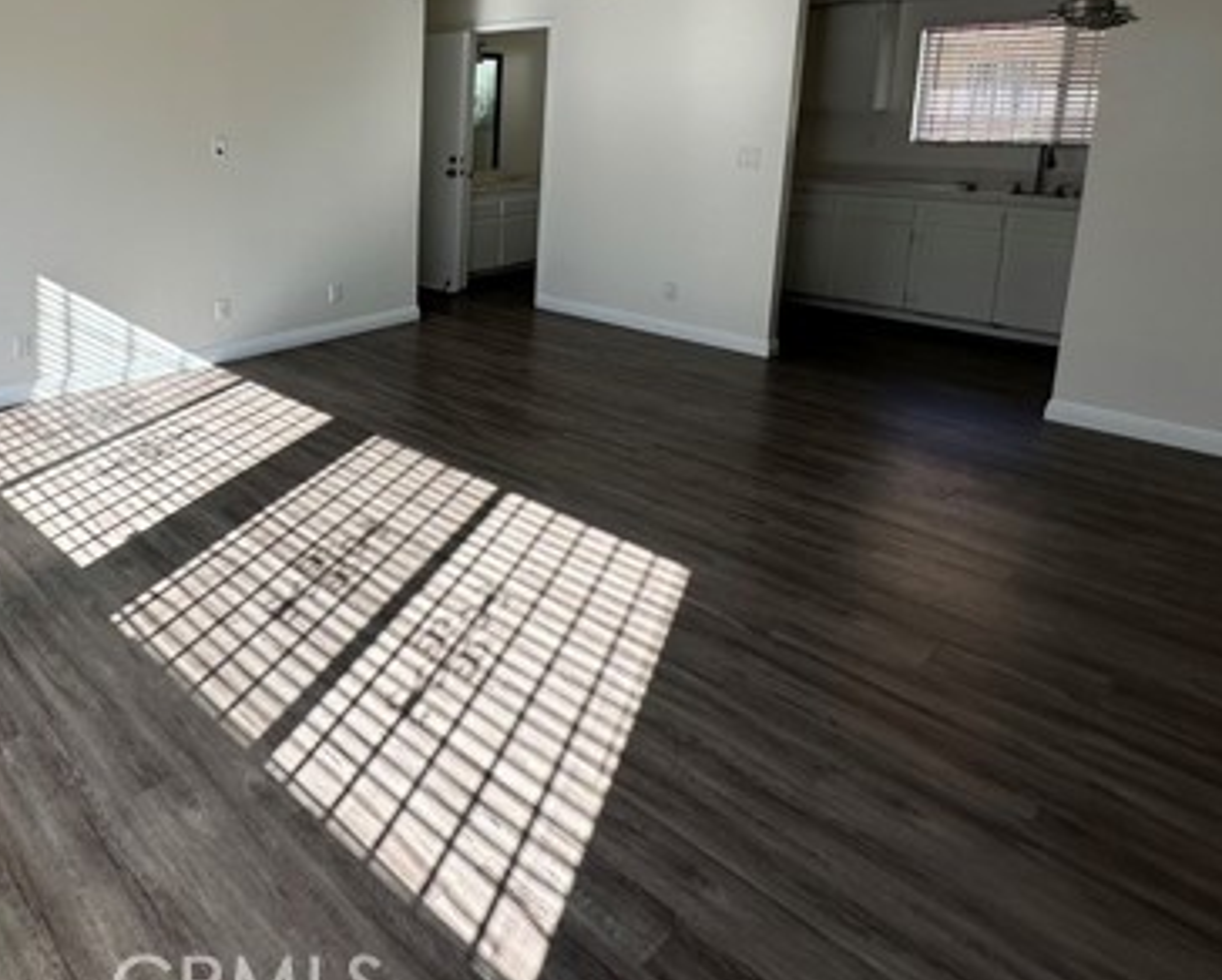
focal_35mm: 24
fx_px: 869
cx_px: 215
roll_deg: +0.2
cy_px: 228
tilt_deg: -7.2
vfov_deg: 55.6
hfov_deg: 63.1
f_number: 2.2
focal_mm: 2.22
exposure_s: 1/257
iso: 40
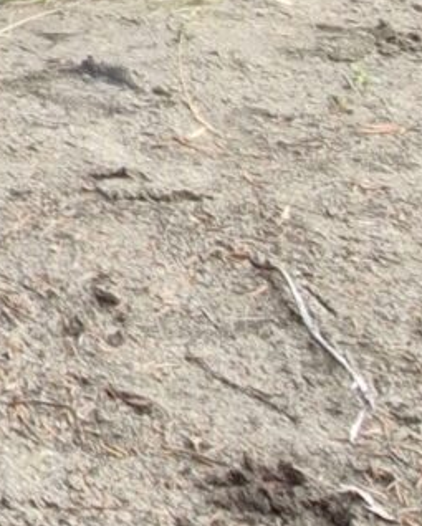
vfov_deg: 16.1
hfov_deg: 10.9
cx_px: -791
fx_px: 1590
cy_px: -394
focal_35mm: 102
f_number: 2.2
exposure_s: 1/100
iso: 64
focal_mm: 1.74
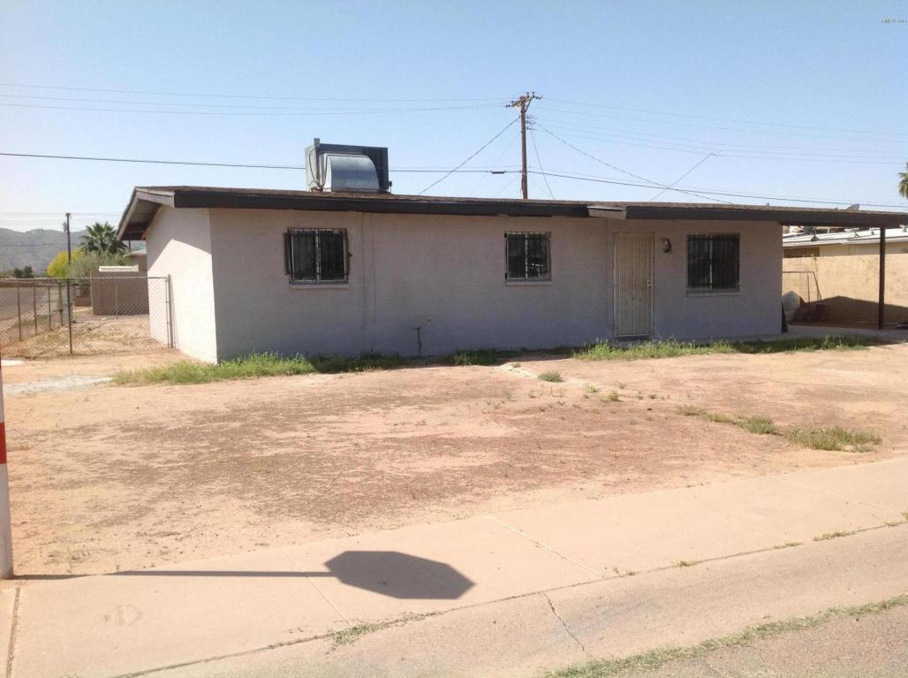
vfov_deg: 40.6
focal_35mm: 35
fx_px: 916
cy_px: 339
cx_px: 454
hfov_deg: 52.7
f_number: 2.4
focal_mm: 4.28
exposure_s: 1/2016
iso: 50
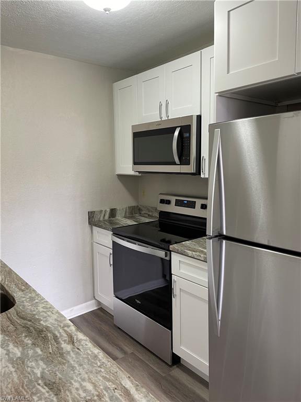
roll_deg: +0.3
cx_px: 150
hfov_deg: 53.1
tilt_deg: -7.5
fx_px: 301
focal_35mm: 26
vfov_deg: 67.3
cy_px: 201
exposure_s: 1/60
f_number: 1.6
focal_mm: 4.2
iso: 80
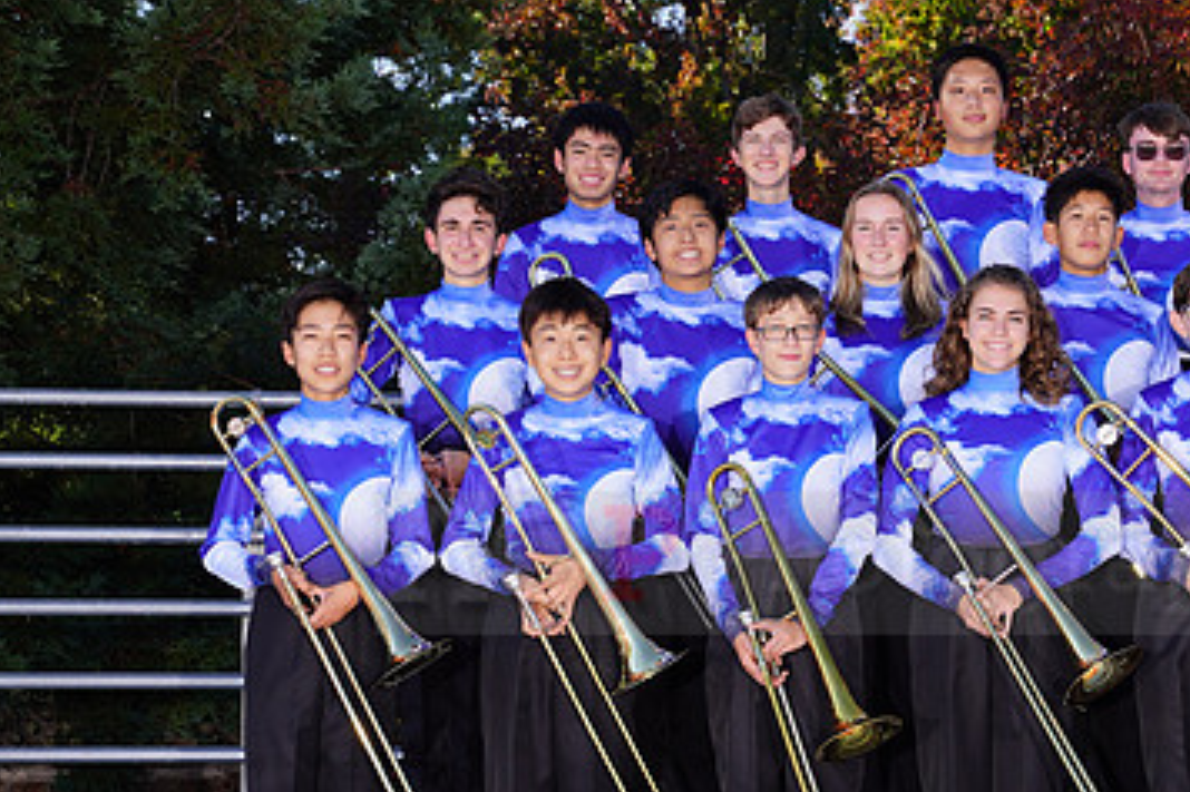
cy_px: 535
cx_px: 936
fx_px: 3766
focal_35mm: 114
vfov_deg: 12.0
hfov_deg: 17.8
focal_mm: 70
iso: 100
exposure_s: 1/200
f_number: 7.1
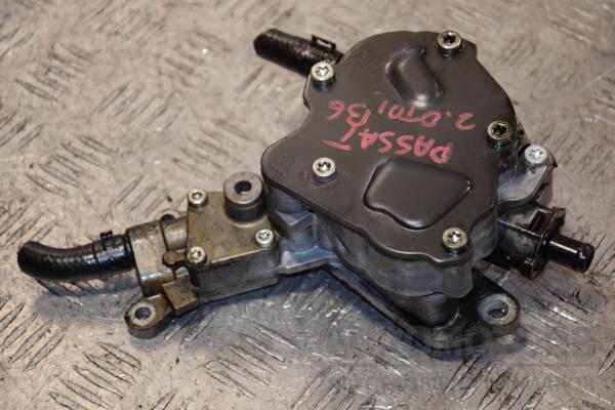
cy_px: 205
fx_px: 2178
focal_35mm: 128
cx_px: 308
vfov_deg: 10.8
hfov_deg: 16.1
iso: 800
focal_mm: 85
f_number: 5.6
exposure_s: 1/160
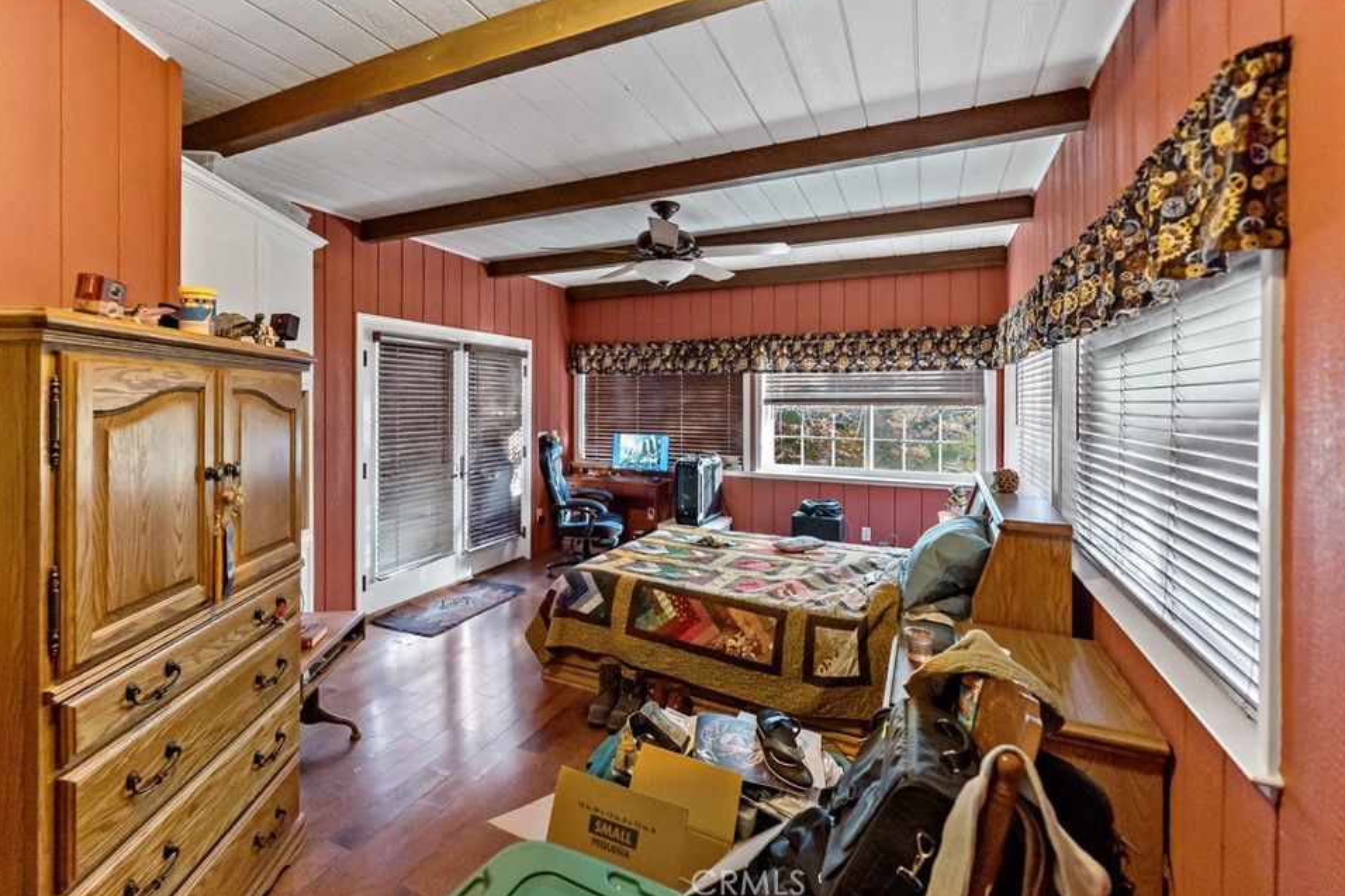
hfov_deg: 100.3
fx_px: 560
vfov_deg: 77.2
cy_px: 423
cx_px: 644
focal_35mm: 15
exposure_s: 1/160
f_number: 2.8
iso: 3200
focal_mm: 14
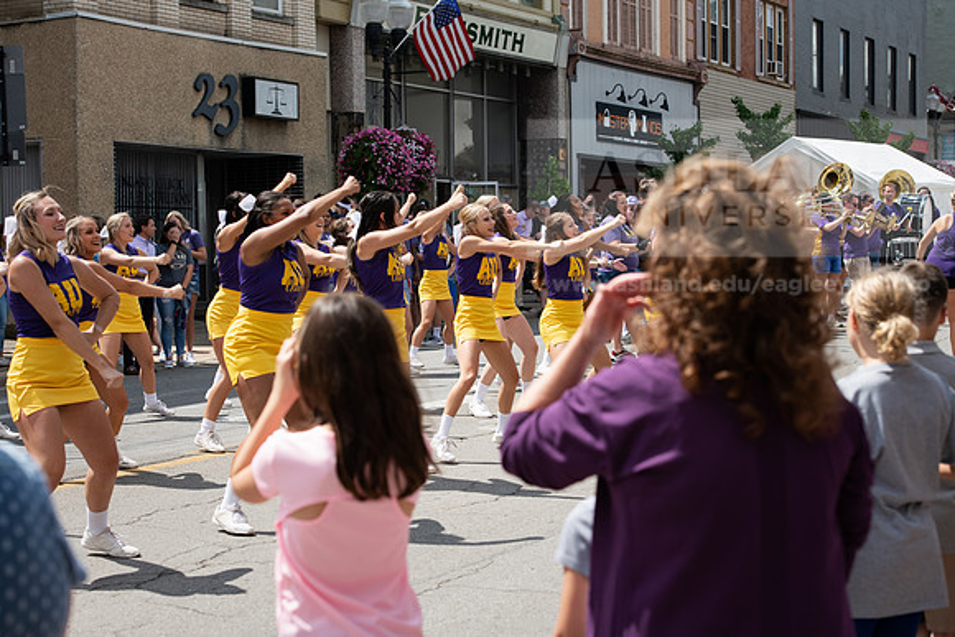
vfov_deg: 19.5
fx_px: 1857
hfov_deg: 28.8
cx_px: 478
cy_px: 318
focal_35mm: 70
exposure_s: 1/640
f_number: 6.3
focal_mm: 70
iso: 200
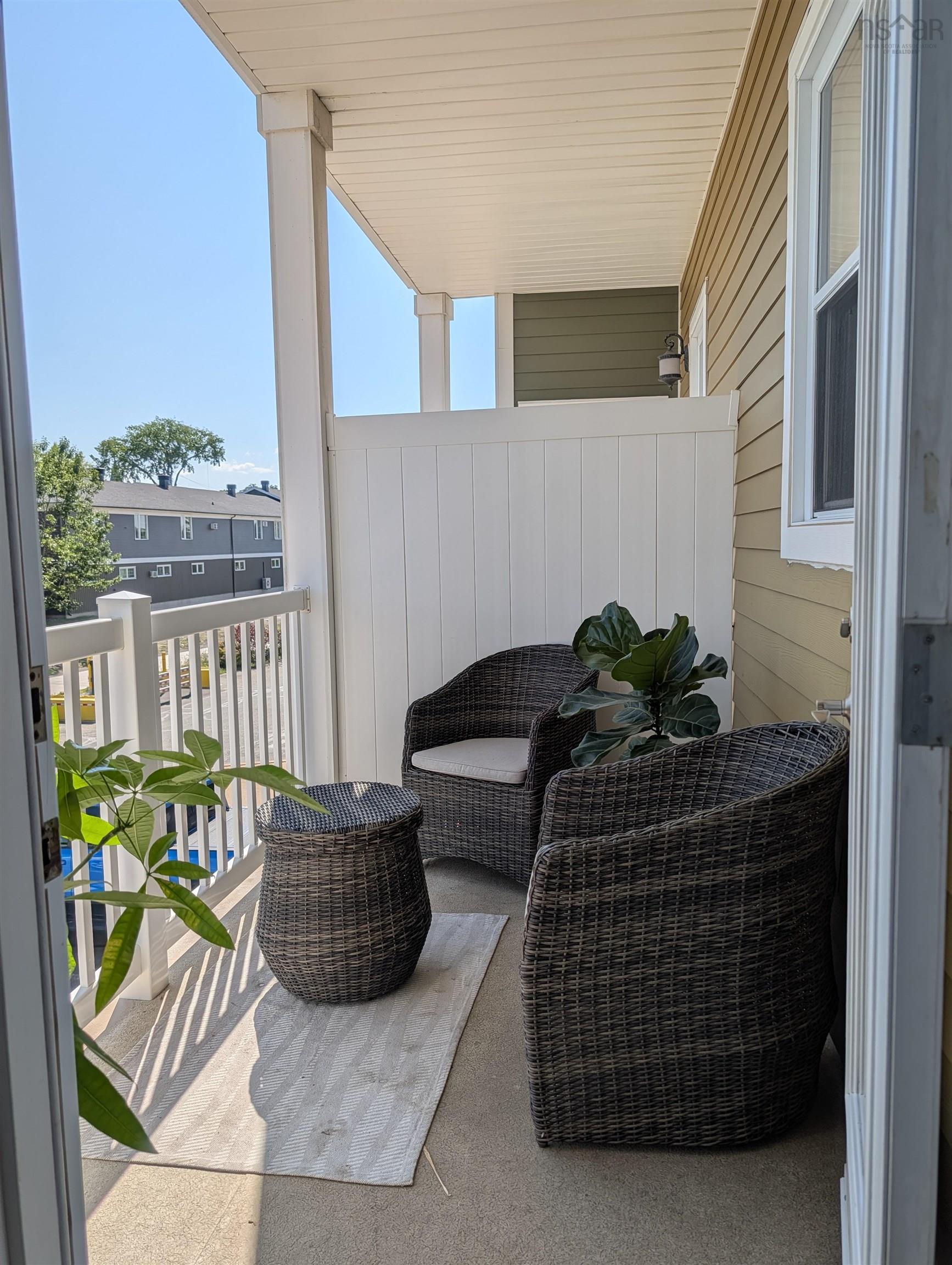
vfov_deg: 71.5
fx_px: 878
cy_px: 632
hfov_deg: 56.9
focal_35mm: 24
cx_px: 476
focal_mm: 6.9
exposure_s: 1/1645
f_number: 1.68
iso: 22
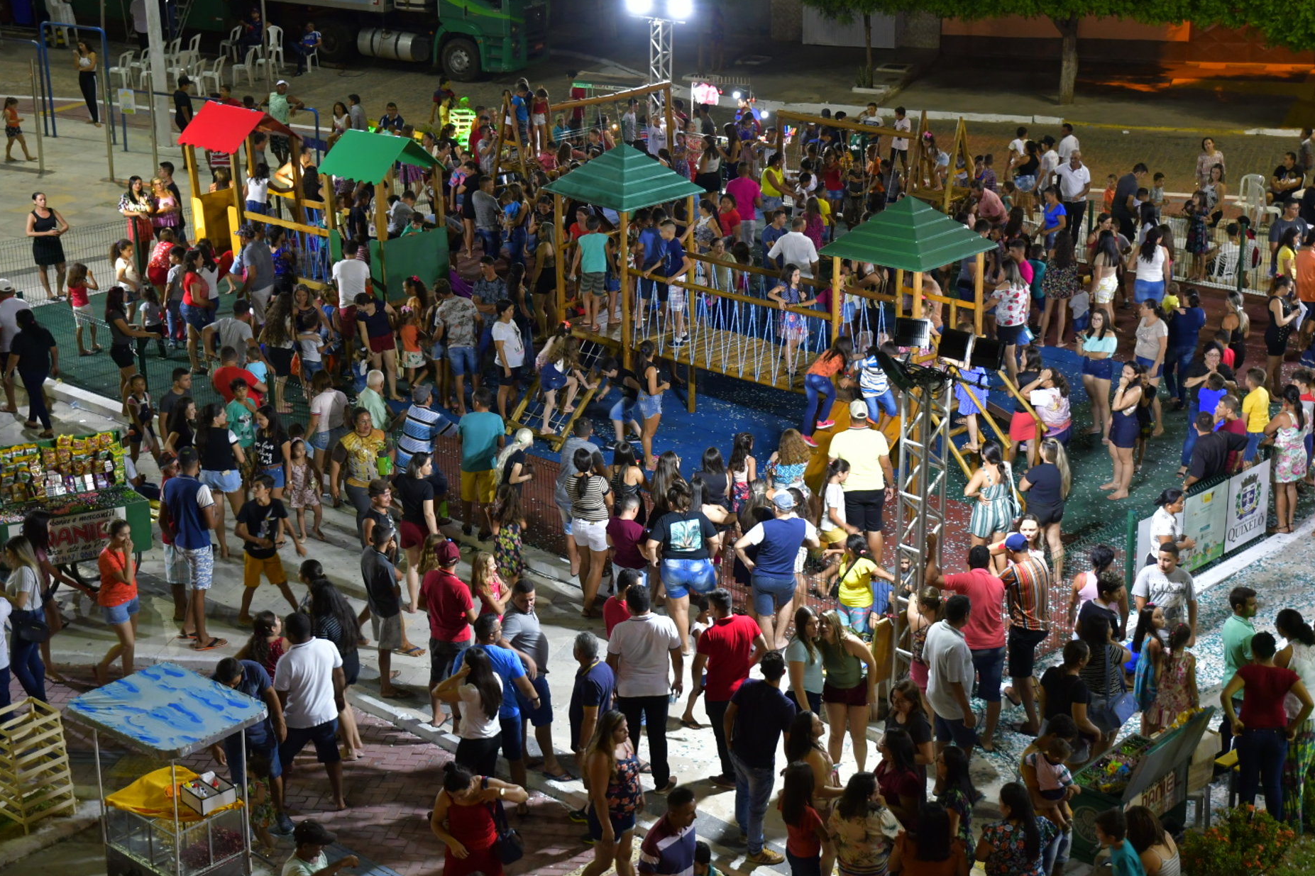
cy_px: 441
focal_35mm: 63
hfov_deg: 31.9
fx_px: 2301
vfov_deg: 21.6
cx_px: 724
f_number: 3.3
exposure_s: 1/60
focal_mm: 38
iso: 1000
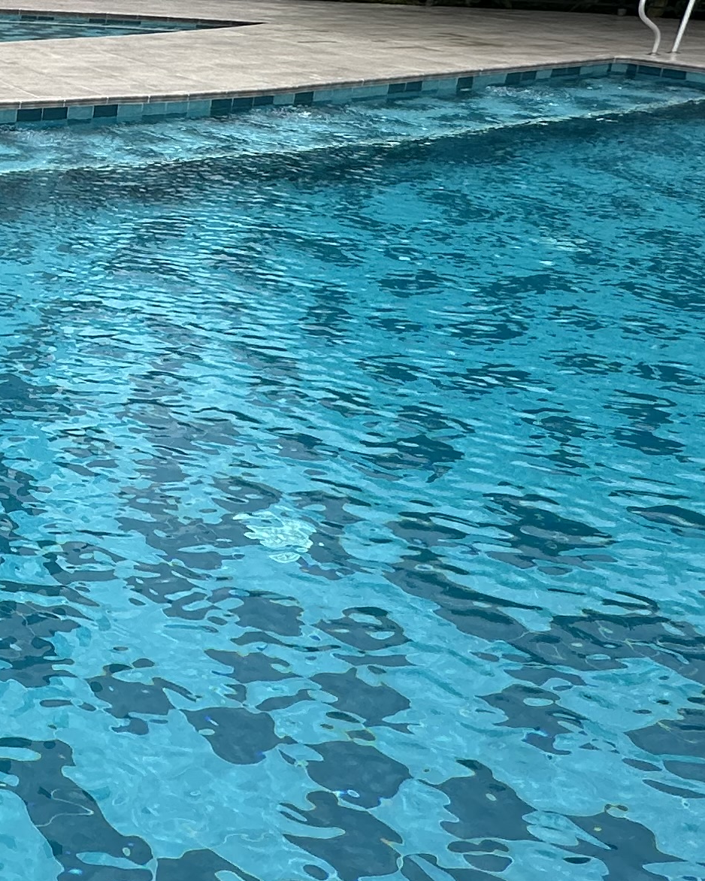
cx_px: -375
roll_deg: +0.1
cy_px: 247
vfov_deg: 38.7
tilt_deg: -15.4
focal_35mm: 47
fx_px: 1226
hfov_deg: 24.4
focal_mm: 2.22
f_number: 2.2
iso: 40
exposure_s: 1/1770
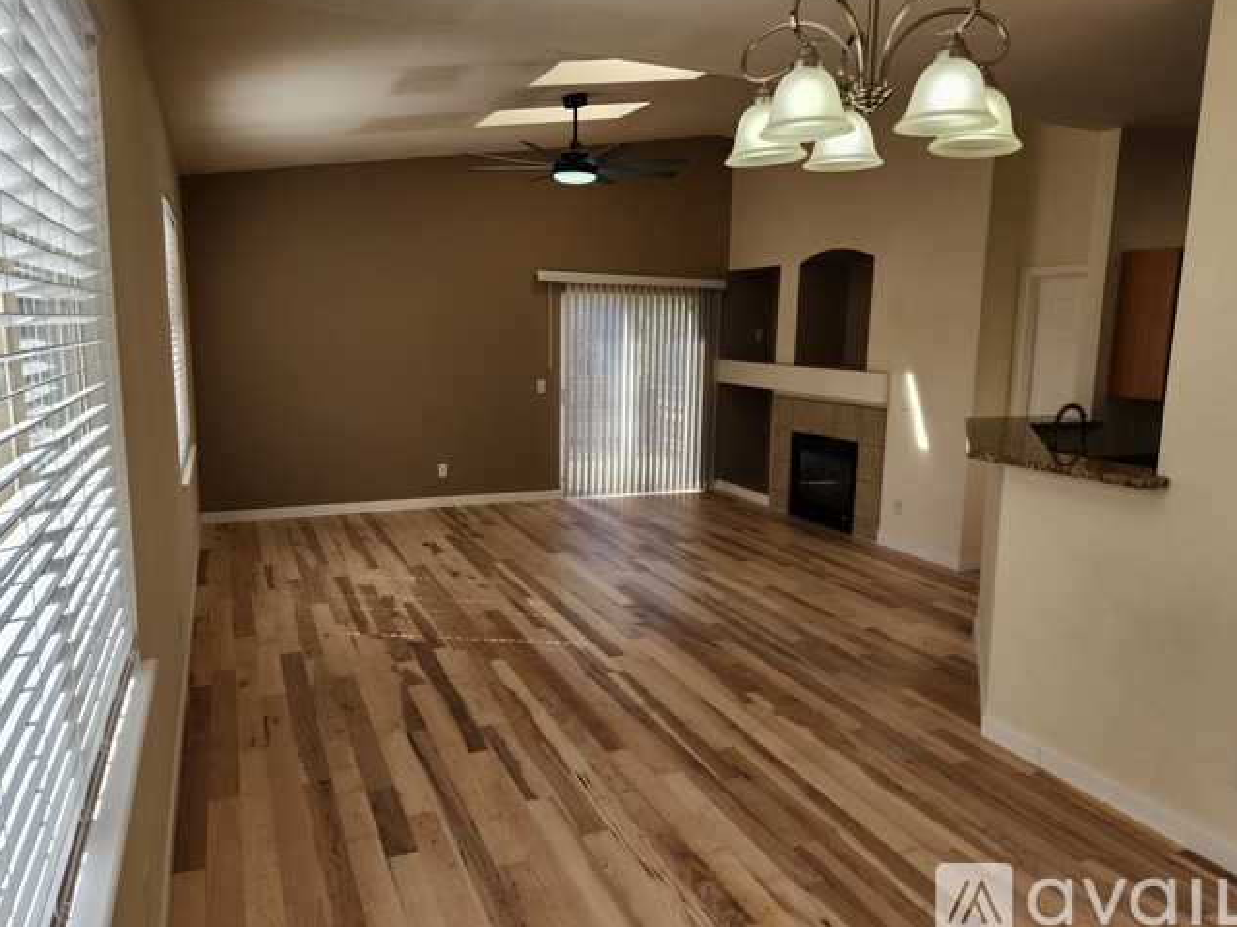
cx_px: 603
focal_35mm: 24
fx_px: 857
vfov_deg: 56.8
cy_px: 457
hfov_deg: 71.6
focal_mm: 5.4
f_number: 1.8
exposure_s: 1/331
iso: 20
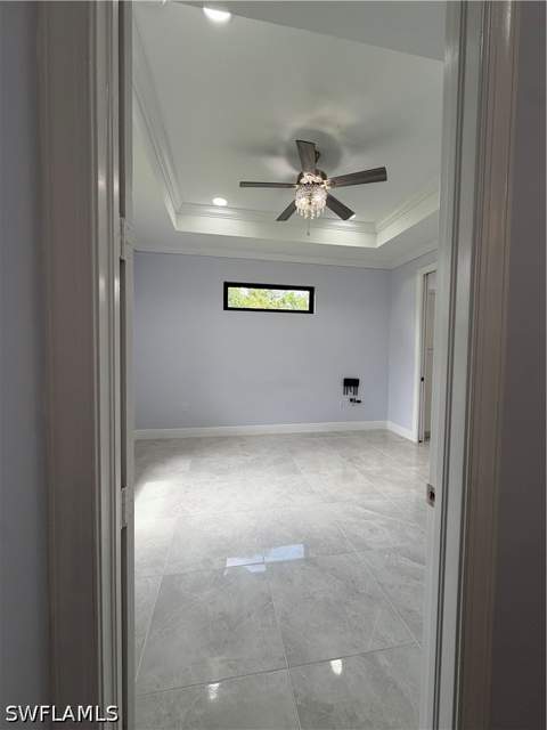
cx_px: 274
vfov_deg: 102.1
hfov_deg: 85.7
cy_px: 365
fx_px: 295
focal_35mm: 14
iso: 64
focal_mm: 2.22
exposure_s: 1/120
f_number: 2.2
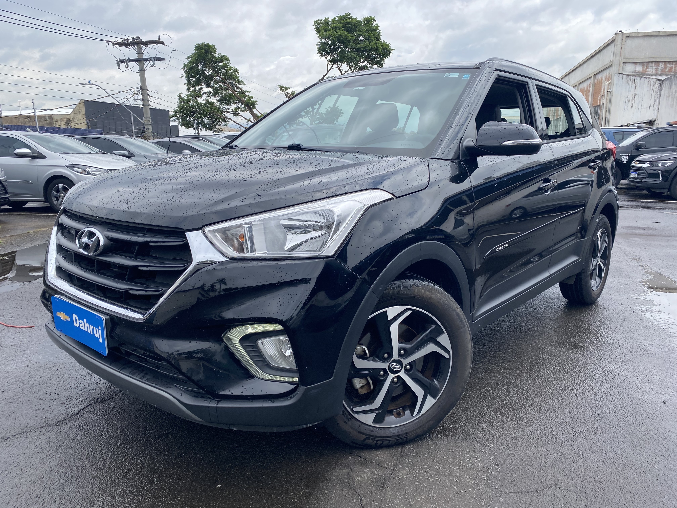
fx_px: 508
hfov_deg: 67.3
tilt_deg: -10.9
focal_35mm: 26
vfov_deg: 53.1
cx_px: 338
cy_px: 254
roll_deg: +0.0
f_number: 1.8
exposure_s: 1/2463
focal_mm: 4.25
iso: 32
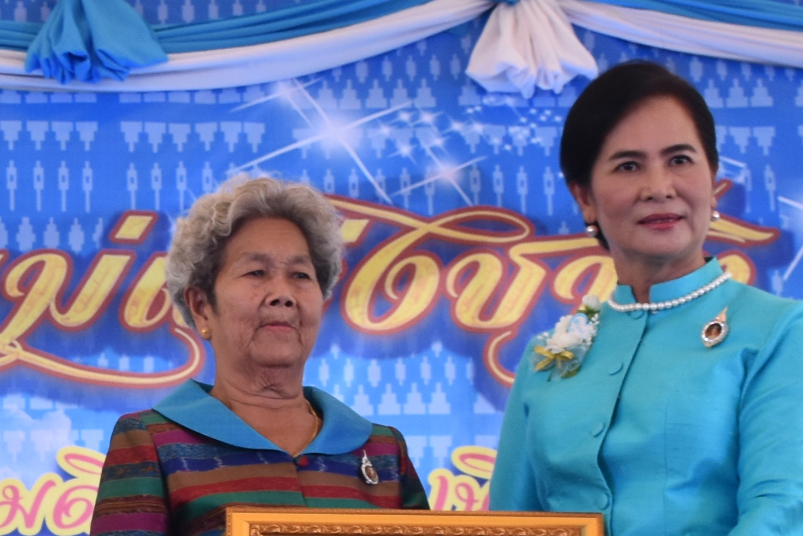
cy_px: 474
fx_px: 3279
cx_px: -50
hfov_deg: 13.7
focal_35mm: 147
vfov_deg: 9.3
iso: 400
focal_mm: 24
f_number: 7.1
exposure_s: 1/200
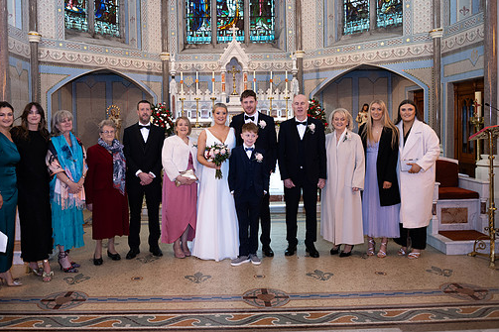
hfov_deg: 61.8
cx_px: 219
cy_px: 142
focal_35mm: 30
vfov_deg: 43.5
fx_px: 416
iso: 1000
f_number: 3.5
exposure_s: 1/160
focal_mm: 26
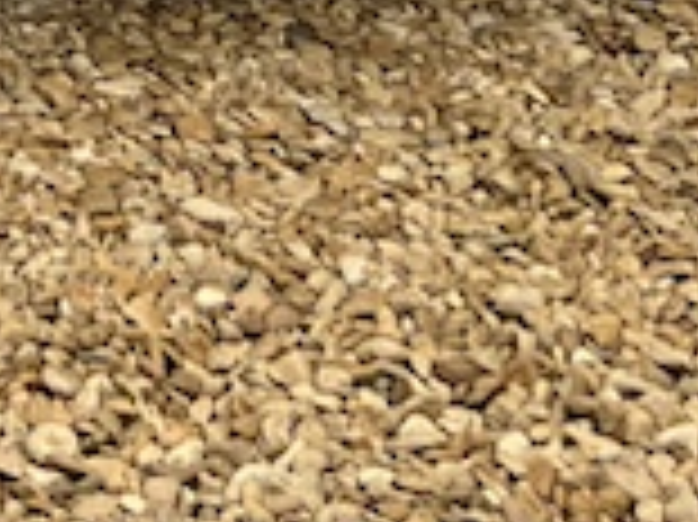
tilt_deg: -4.5
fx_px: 3385
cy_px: -1080
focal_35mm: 168
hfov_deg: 11.3
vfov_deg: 7.6
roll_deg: +1.1
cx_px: -360
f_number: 1.5
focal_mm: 5.7
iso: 50
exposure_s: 1/367
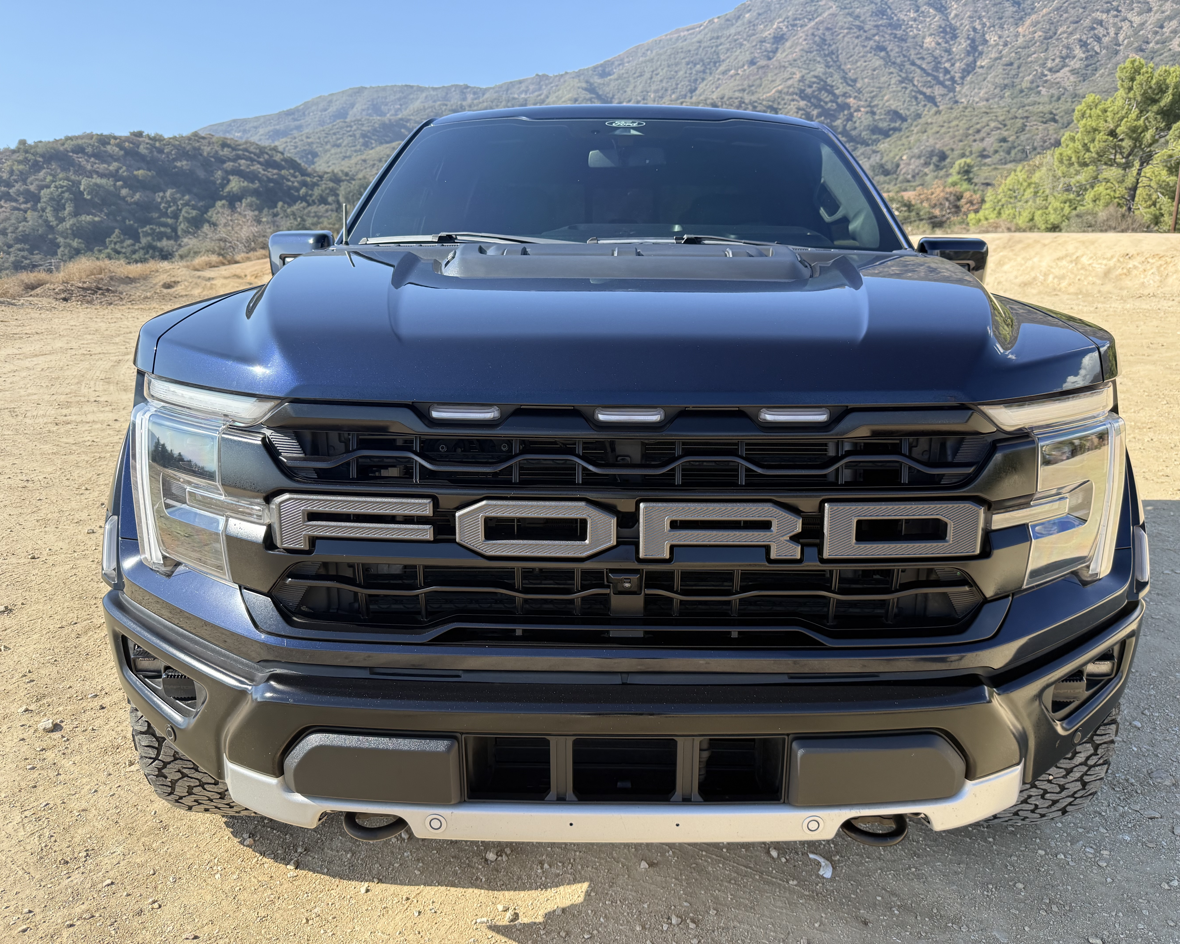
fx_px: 873
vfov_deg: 56.8
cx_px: 620
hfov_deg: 68.1
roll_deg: +0.2
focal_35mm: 25
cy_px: 472
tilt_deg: -11.4
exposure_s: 1/1812
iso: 100
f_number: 1.78
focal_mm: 6.76
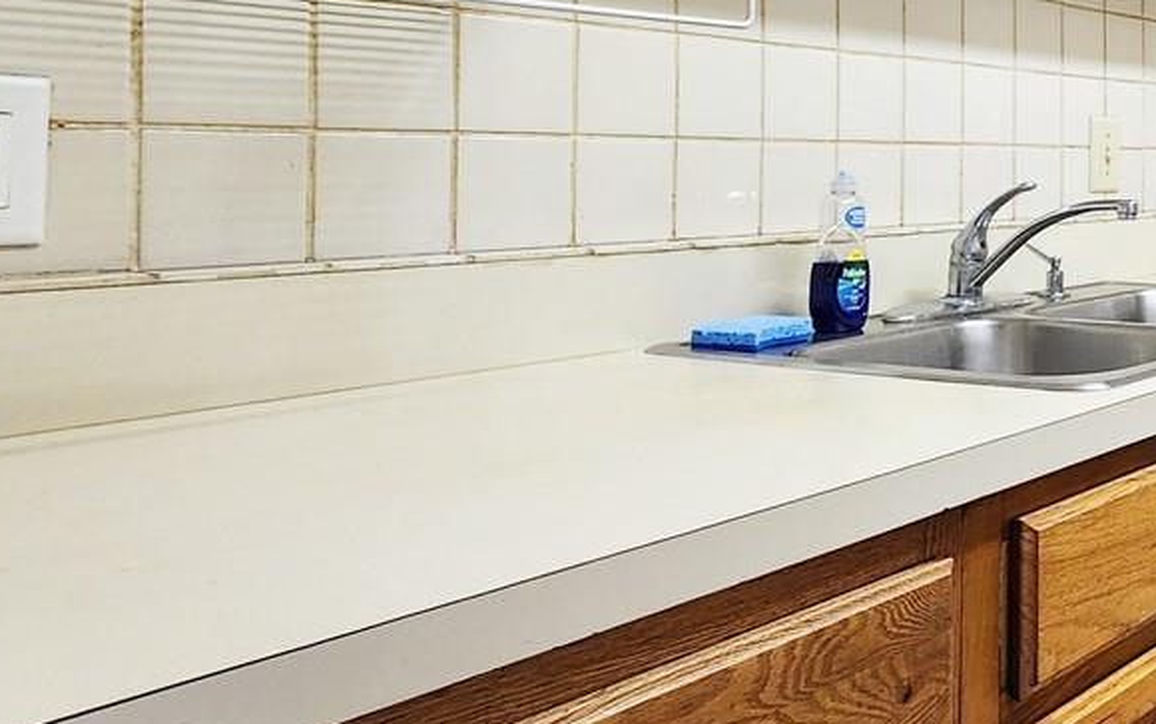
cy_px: 144
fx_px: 1198
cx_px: 1477
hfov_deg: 36.0
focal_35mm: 38
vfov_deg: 32.7
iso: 125
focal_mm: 2.2
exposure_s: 1/60
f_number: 2.2
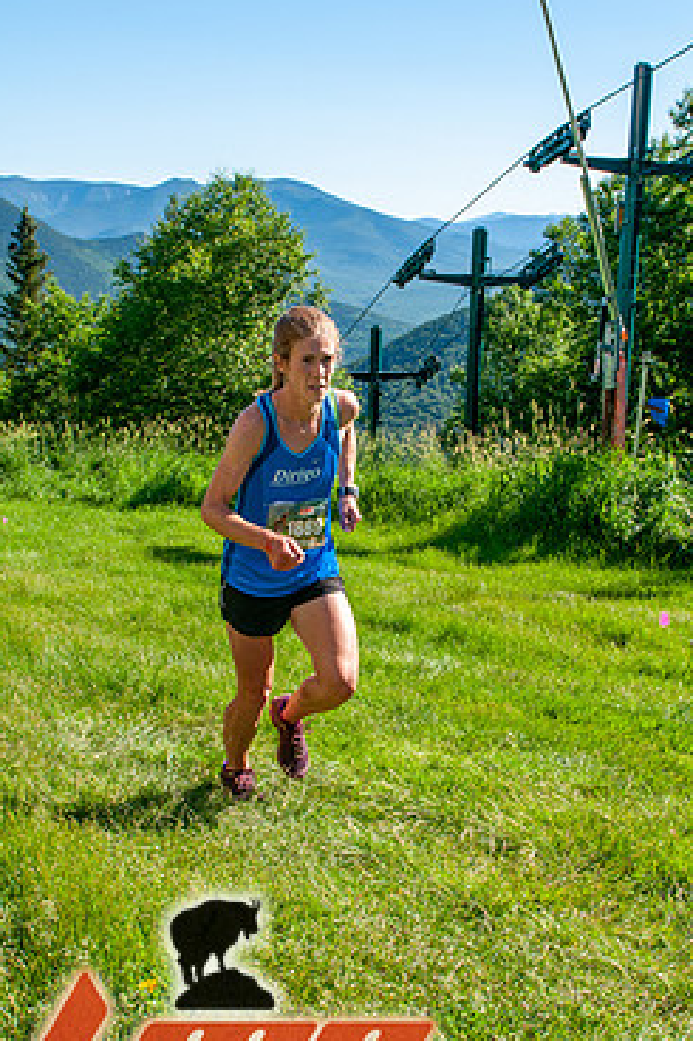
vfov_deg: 44.4
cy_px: 577
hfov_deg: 30.5
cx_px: 386
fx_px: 1272
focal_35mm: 44
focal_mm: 24
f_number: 8
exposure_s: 1/400
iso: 200
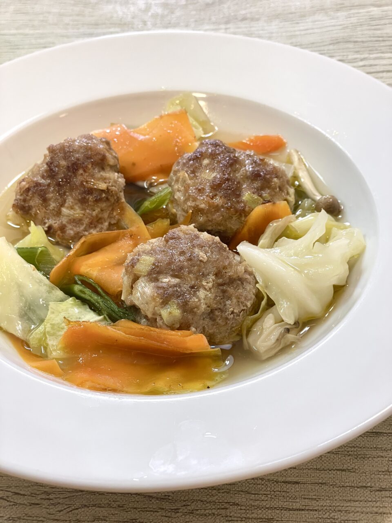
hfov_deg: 28.0
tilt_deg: -45.2
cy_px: 262
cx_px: 196
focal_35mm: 52
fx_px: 785
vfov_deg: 36.8
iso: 500
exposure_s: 1/50
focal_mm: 6
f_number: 2
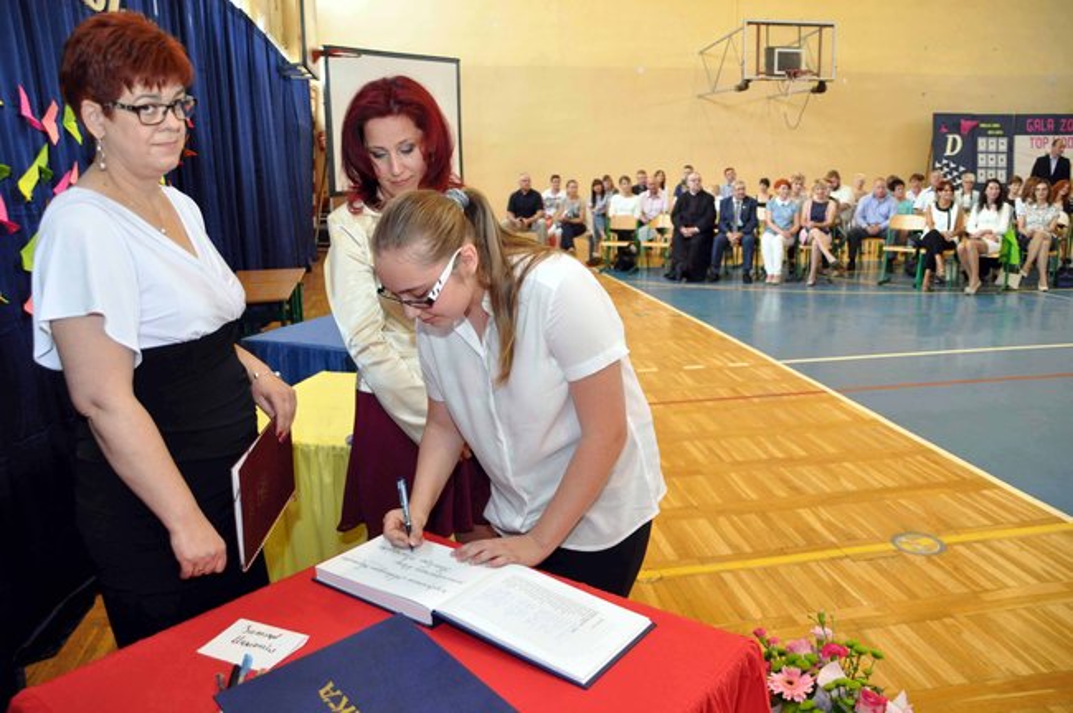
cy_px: 356
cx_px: 536
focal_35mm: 27
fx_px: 804
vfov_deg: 47.8
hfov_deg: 67.4
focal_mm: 18
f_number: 4
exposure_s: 1/160
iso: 1250
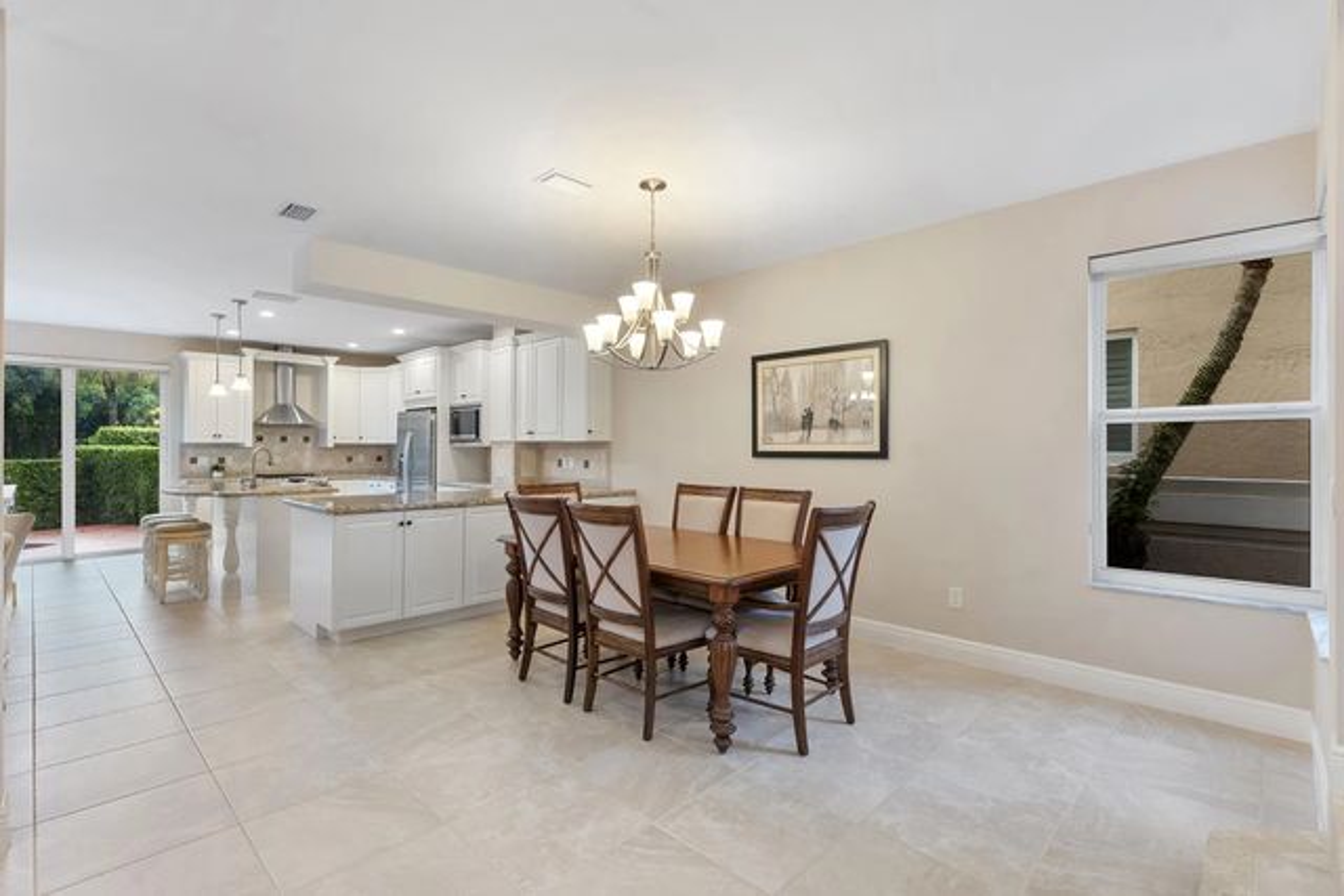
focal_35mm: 16
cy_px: 448
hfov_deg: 96.4
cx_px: 672
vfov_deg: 73.4
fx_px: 601
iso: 500
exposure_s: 1/20
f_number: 8
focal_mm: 16.1
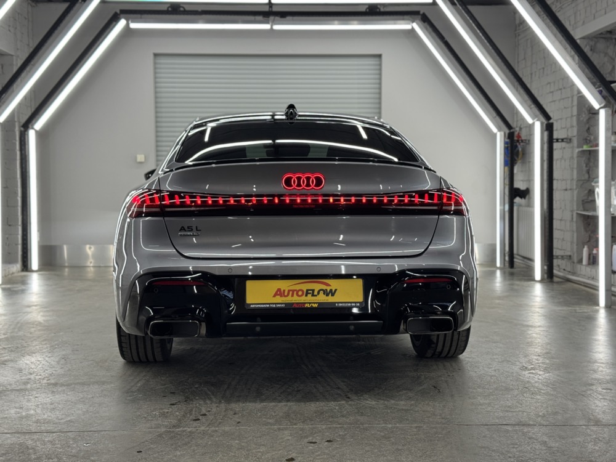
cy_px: 231
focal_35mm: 48
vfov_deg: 30.3
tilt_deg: -2.9
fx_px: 854
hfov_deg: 39.7
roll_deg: +0.7
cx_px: 308
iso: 50
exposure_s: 1/158
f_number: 1.78
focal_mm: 6.76
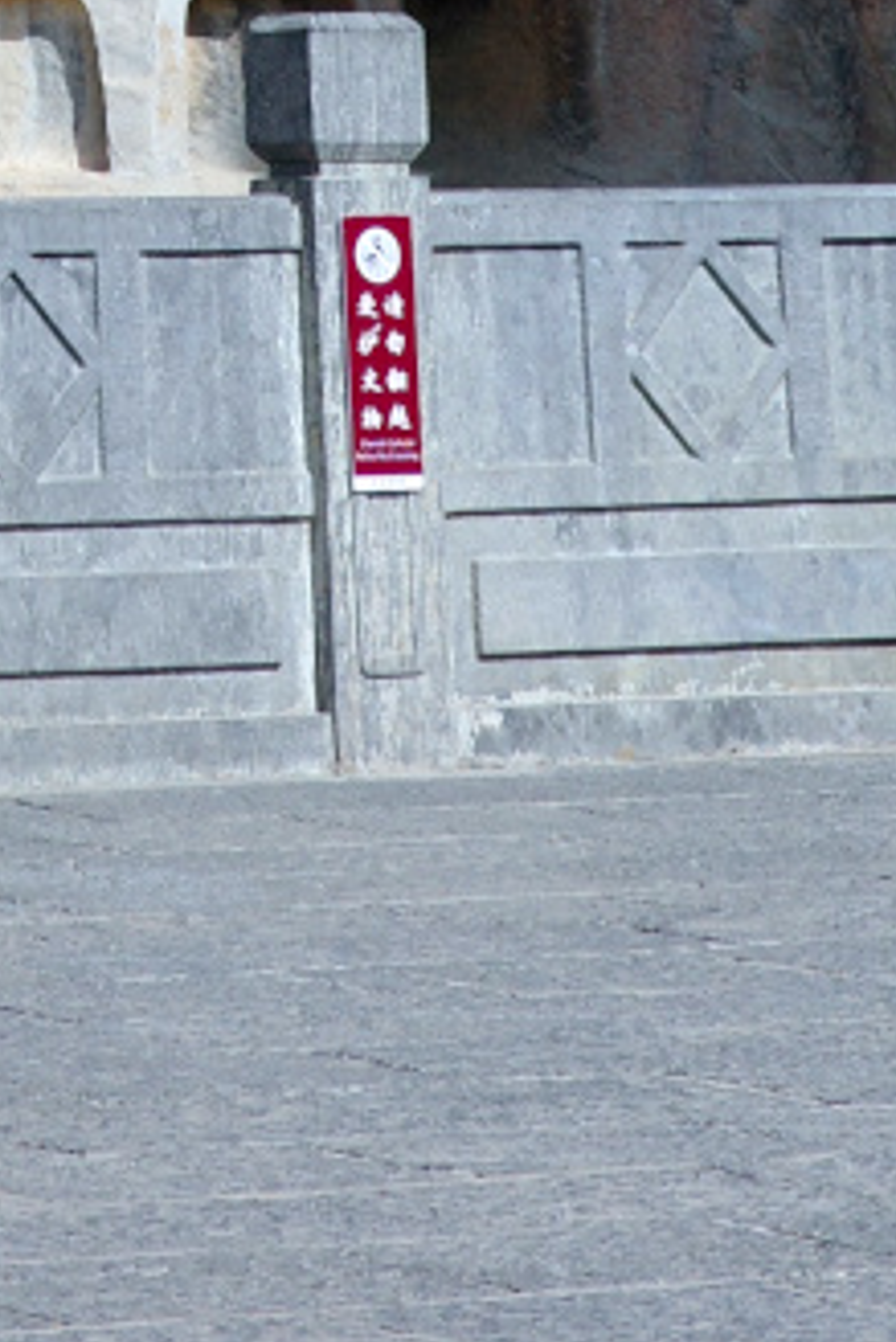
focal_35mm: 234
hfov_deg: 5.8
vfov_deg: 7.8
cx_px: -708
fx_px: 8726
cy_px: -2467
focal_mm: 26
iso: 200
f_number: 5.6
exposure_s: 1/640
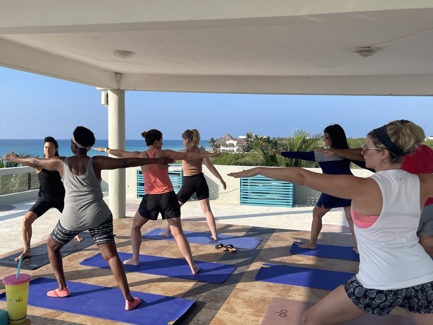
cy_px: 164
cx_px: 193
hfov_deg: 56.7
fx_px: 400
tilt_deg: -3.1
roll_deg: -0.5
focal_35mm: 32
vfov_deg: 44.2
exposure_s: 1/3165
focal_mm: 5.1
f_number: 1.6
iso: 32
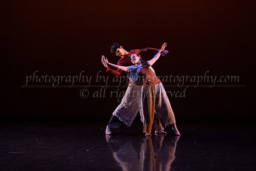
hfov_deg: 21.9
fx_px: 658
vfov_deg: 14.8
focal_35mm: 93
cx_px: 83
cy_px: 81
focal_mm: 67
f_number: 4
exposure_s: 1/400
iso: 4000
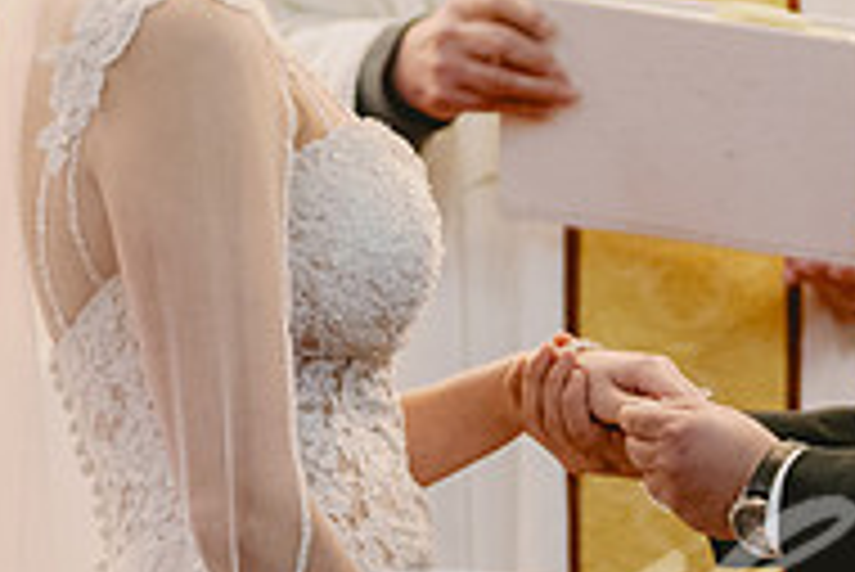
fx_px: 11408
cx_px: 598
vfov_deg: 2.9
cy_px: 241
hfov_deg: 4.3
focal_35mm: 480
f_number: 2.8
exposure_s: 1/125
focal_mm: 105
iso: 3200
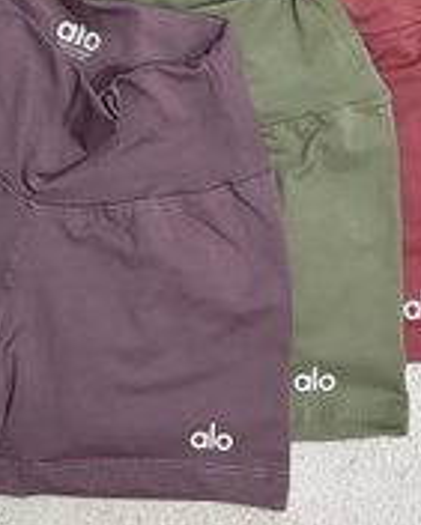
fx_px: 1198
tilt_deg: -82.1
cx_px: 230
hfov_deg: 19.9
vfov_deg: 21.9
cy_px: -180
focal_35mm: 77
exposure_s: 1/50
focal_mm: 5.96
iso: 250
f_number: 1.6
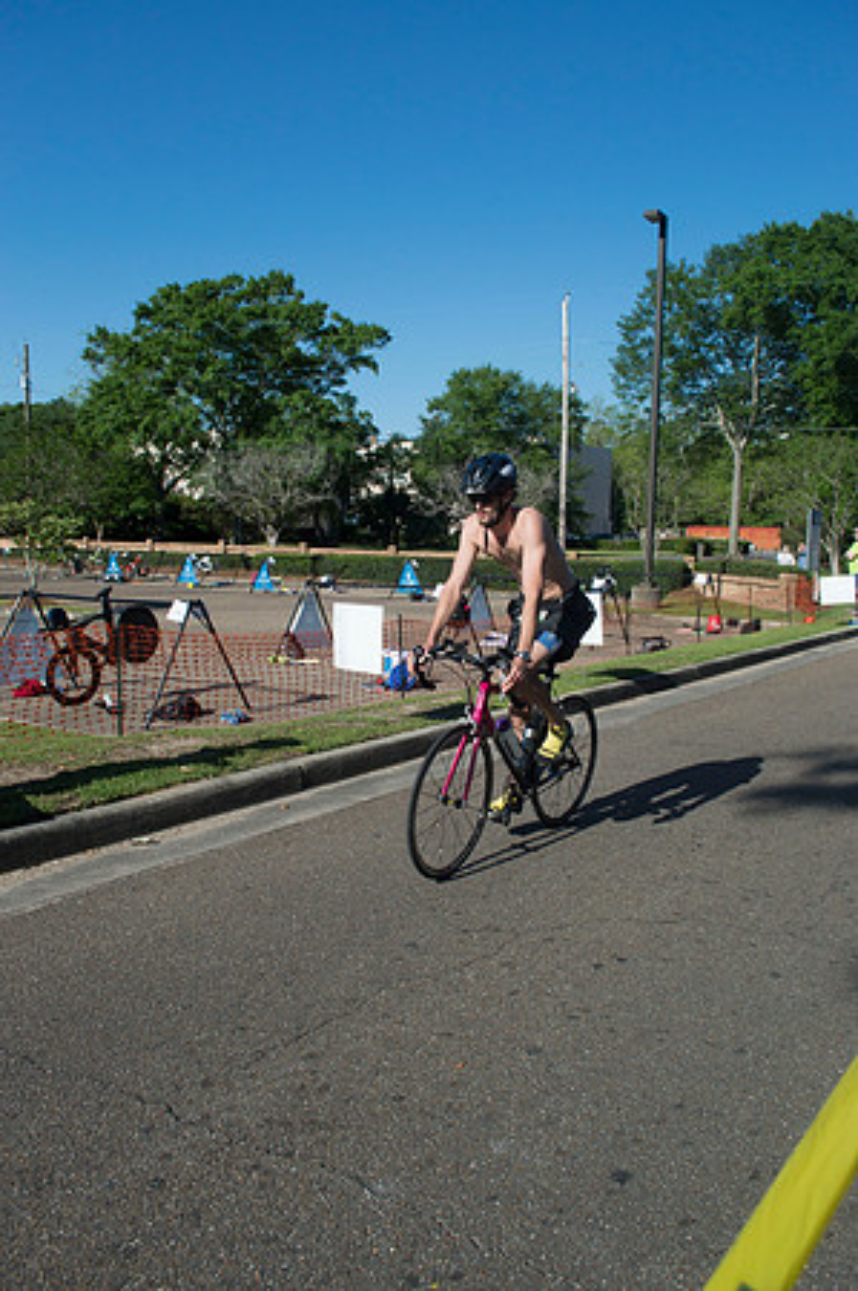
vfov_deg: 67.4
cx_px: 429
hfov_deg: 47.8
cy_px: 646
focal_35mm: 27
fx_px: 967
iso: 400
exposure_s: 1/2000
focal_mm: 18
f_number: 7.1
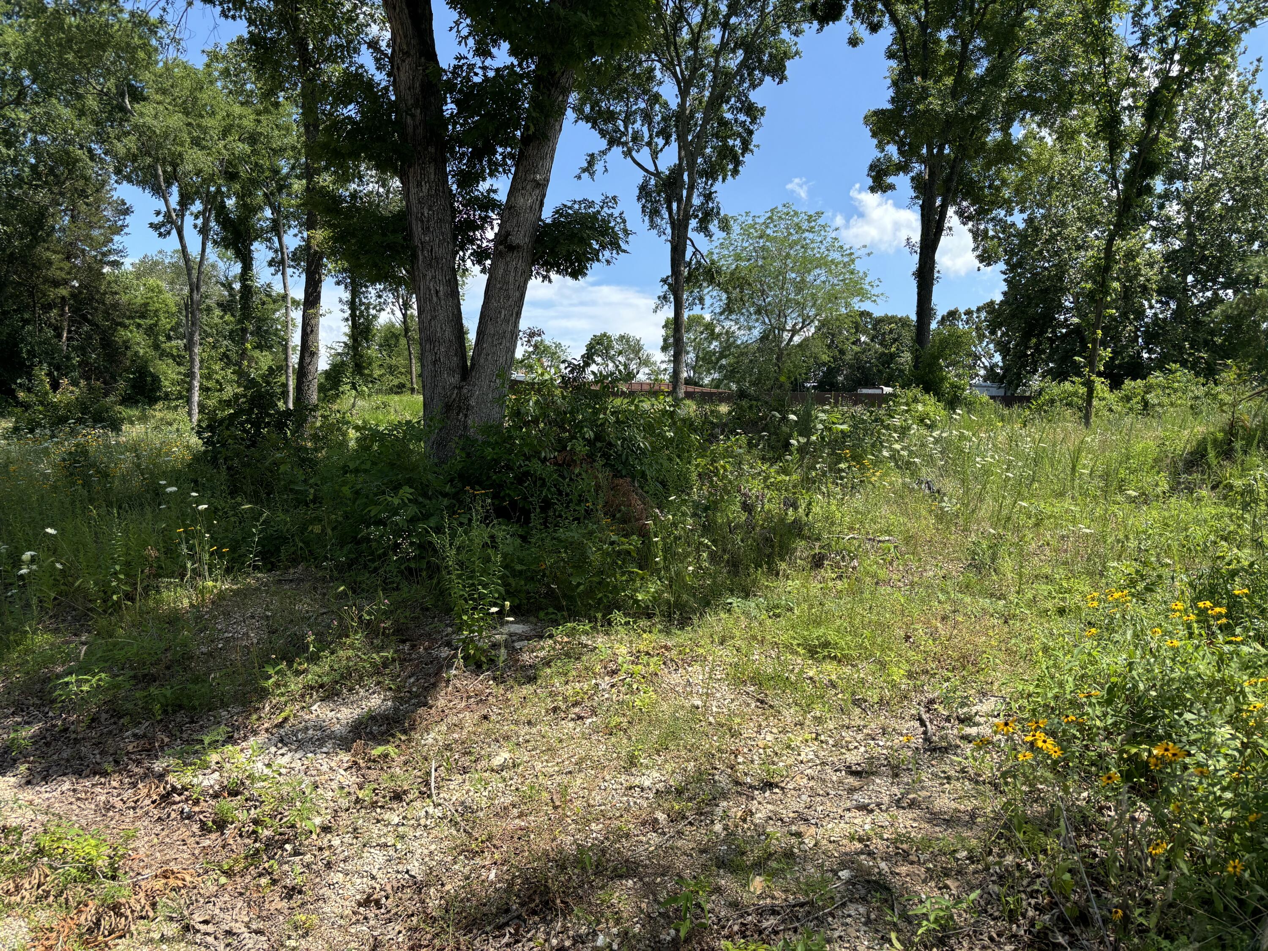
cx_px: 634
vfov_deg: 53.1
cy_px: 476
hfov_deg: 67.3
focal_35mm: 26
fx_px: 952
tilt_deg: -1.6
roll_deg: -0.7
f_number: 1.6
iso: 50
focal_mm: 5.96
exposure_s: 1/1949
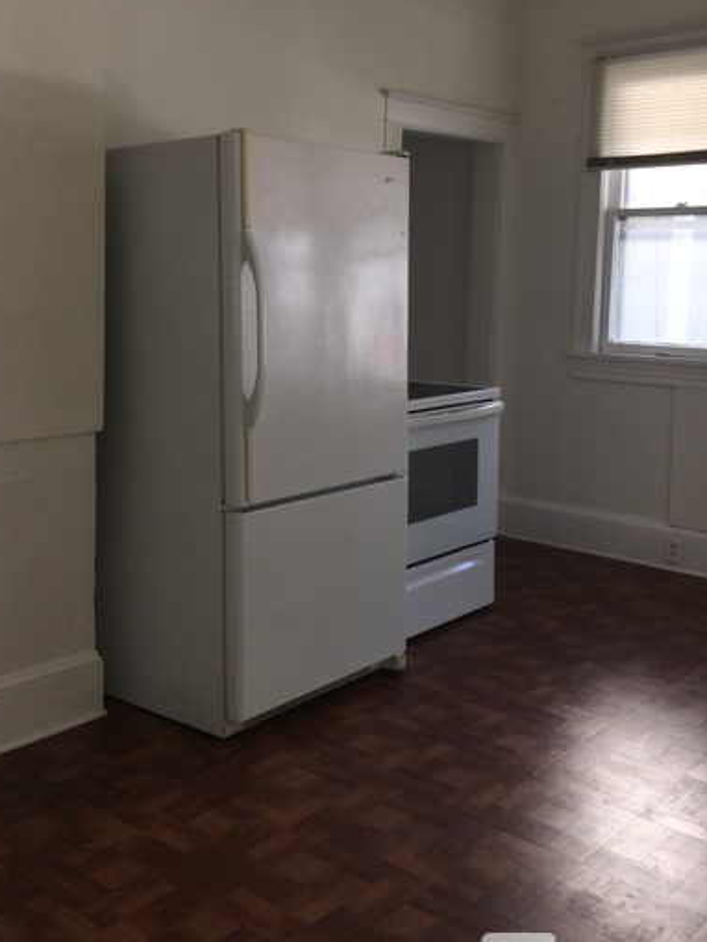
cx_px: 318
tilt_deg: -4.3
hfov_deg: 37.7
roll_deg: -2.0
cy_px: 390
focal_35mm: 38
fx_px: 1034
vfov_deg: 48.7
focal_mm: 4.15
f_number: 2.2
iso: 25
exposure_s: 1/36
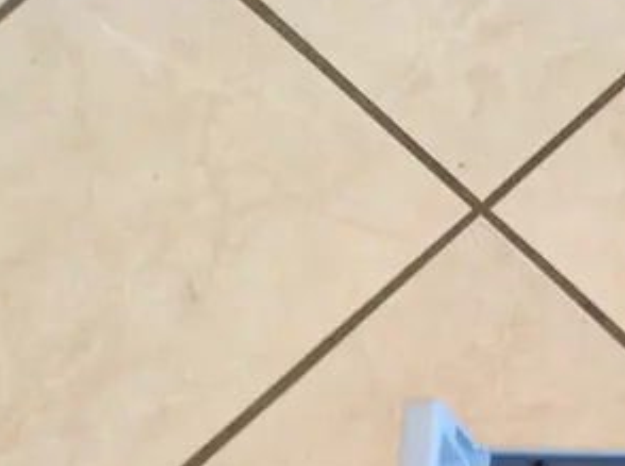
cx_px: 940
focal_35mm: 119
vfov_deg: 11.8
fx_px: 2143
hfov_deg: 15.3
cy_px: 726
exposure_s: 1/15
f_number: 2.4
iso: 160
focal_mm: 4.28
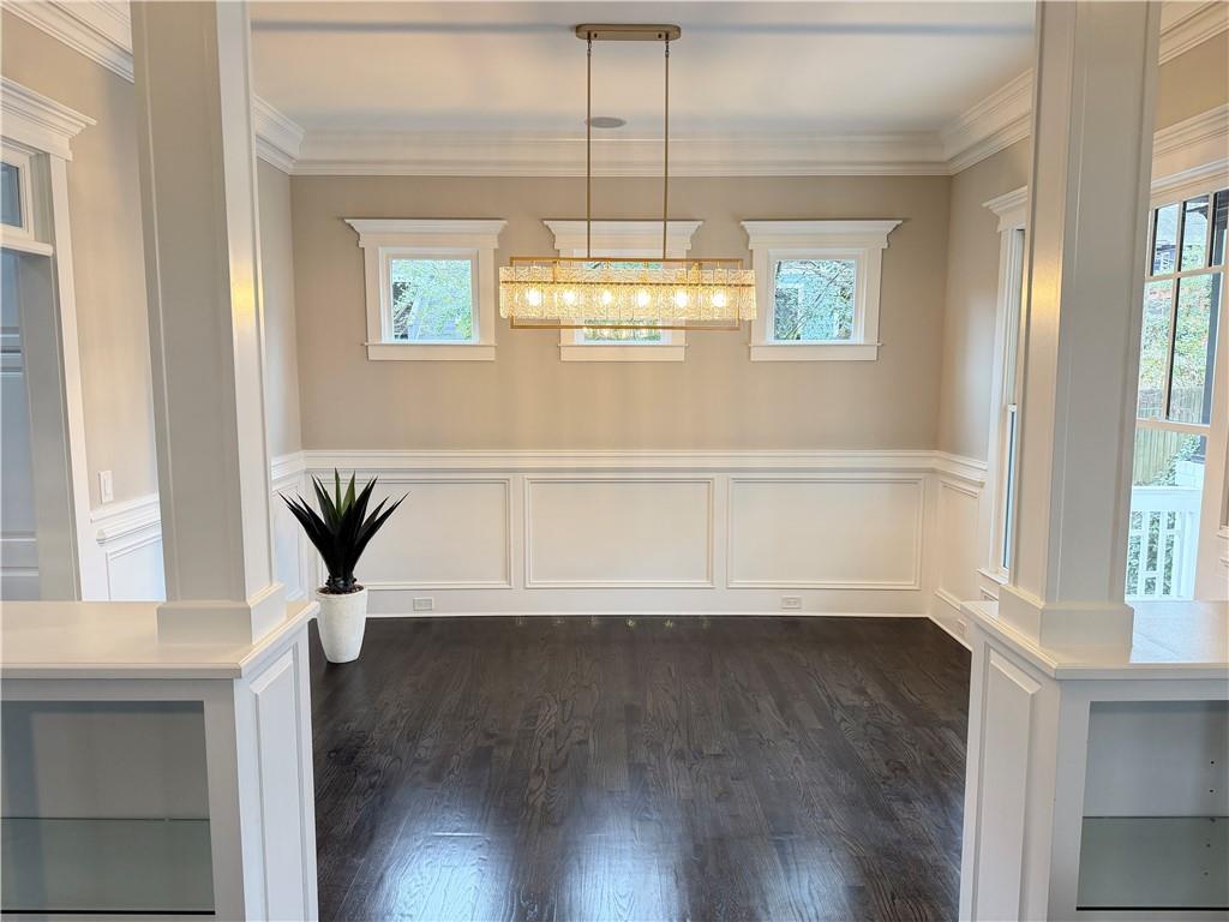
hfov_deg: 71.6
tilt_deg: -6.4
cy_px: 461
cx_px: 614
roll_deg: +0.6
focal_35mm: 24
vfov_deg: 56.8
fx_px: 852
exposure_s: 1/60
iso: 200
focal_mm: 6.76
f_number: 1.78
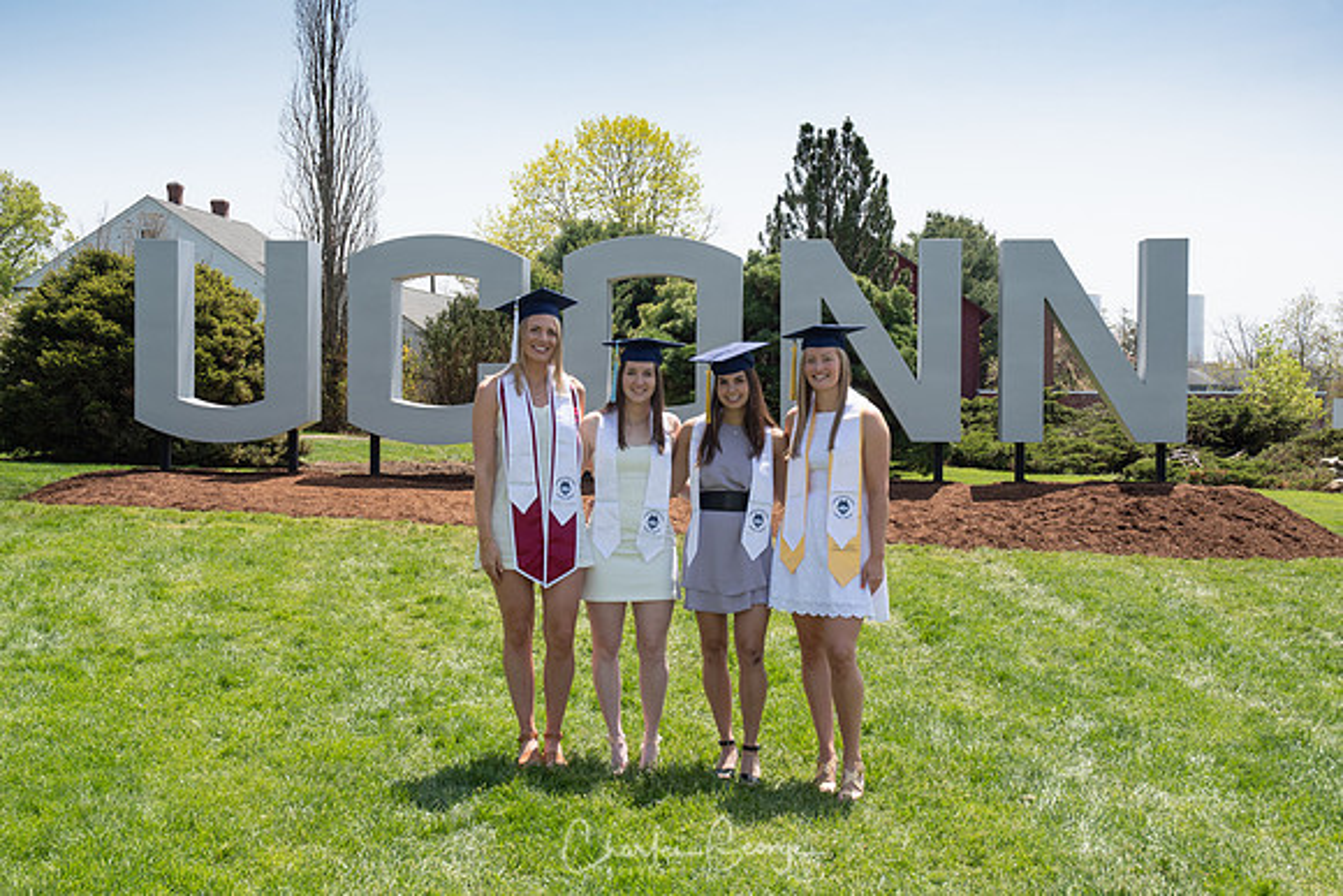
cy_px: 448
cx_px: 672
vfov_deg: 26.2
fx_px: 1926
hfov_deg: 38.5
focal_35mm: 52
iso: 100
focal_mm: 34
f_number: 6.3
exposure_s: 1/250
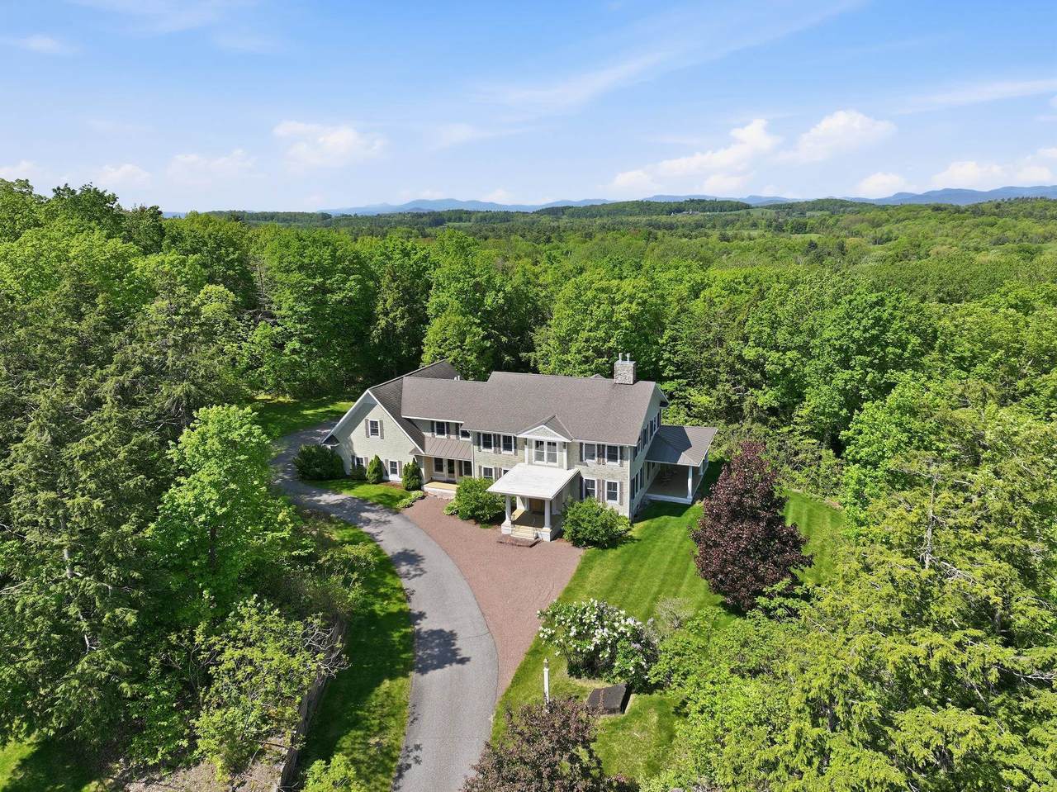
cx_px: 528
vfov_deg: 56.8
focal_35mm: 24
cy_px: 396
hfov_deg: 71.6
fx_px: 733
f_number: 2.8
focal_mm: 12.3
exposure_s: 1/2000
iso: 100
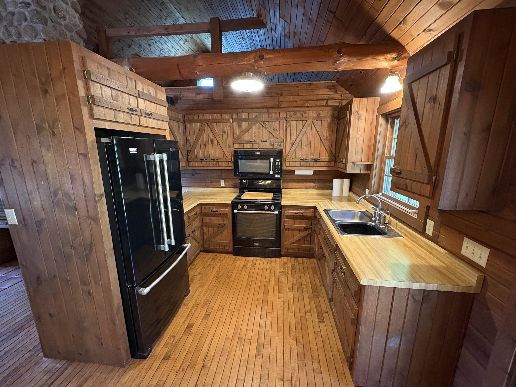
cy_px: 194
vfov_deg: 85.7
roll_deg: +0.2
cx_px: 258
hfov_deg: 102.1
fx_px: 209
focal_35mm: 14
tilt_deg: -12.4
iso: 800
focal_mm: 2.22
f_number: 2.2
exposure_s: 1/30
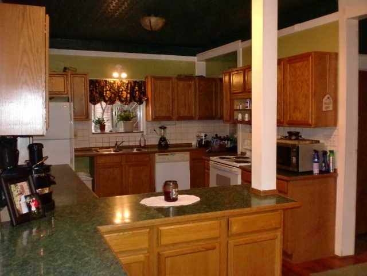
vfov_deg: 40.7
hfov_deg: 52.6
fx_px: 371
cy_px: 138
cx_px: 184
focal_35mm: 35
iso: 400
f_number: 3.1
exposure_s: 1/60
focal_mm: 6.3
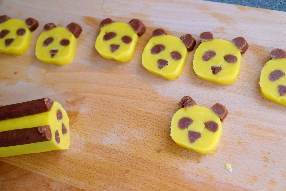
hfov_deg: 38.9
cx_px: 143
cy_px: 96
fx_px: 405
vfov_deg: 26.5
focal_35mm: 51
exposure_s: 1/60
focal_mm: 34.3
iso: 1250
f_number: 4
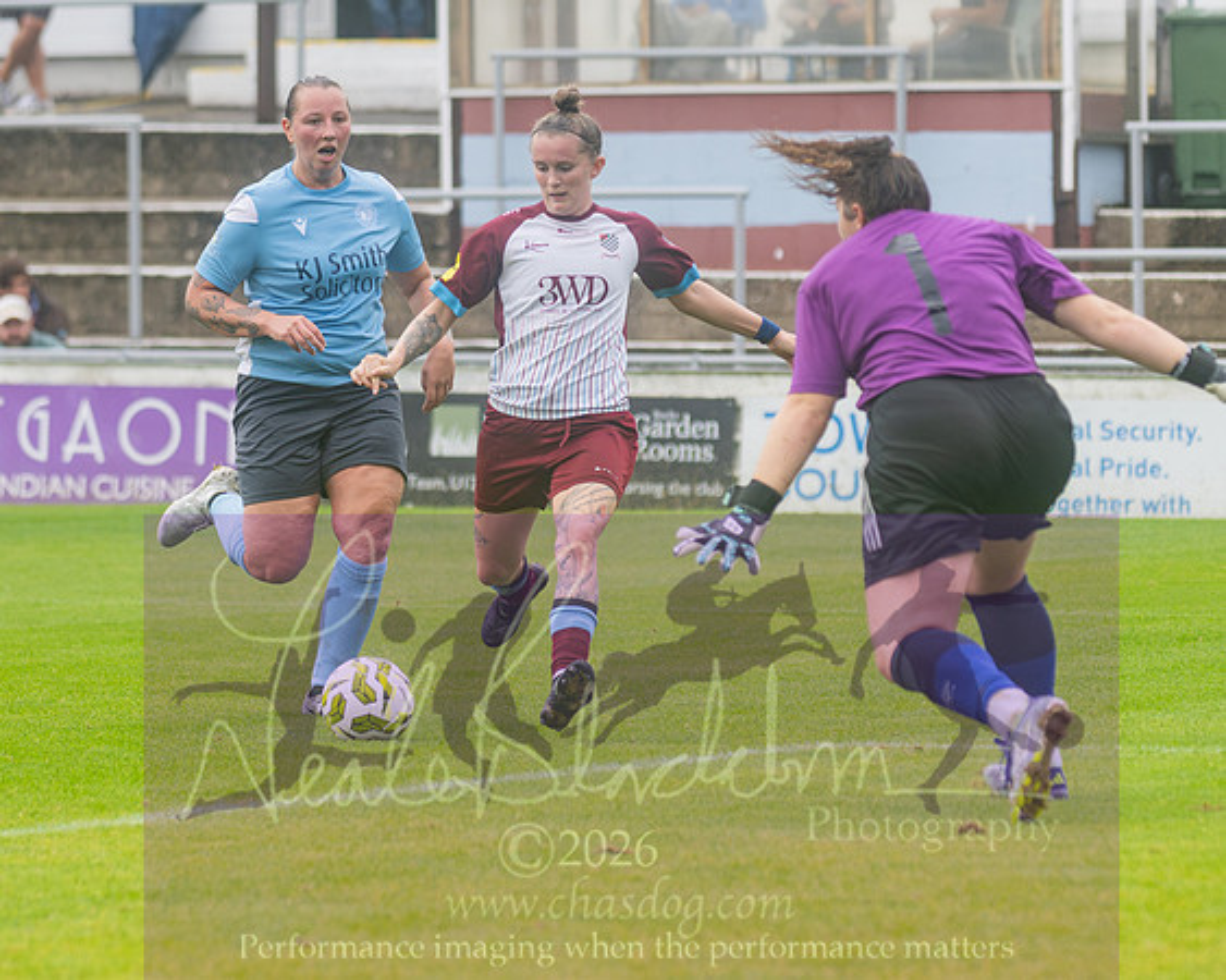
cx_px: 528
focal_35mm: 358
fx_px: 12969
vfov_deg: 4.3
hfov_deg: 5.4
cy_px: 358
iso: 500
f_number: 2.8
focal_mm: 155
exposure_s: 1/1600
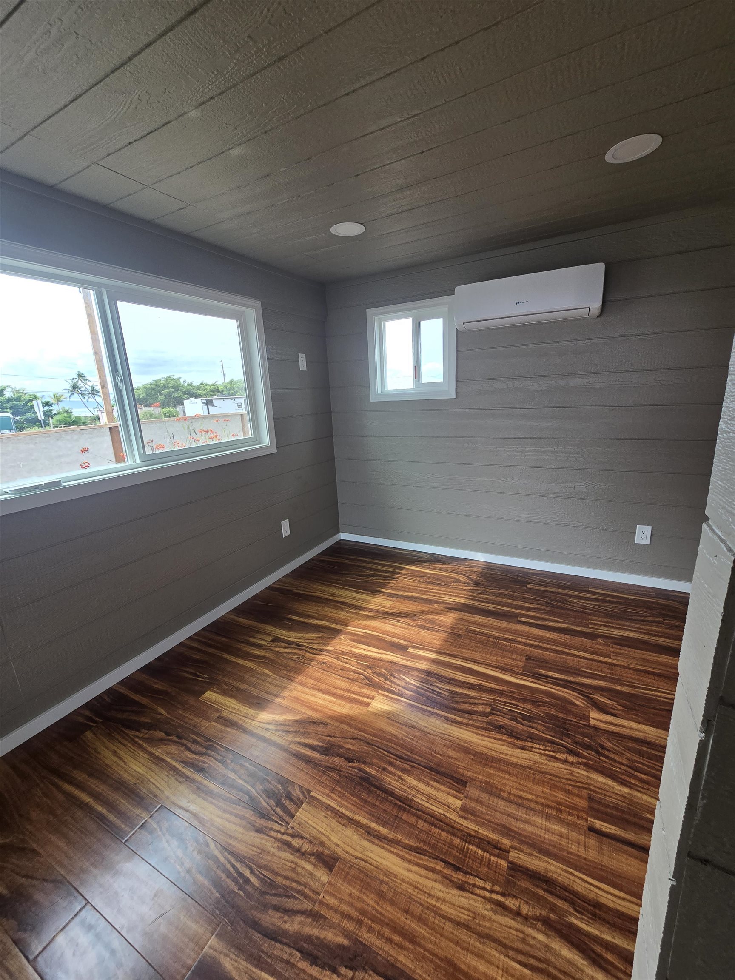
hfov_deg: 89.9
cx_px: 368
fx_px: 368
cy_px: 490
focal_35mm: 13
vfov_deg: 106.2
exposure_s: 1/120
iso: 64
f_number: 2.2
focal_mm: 2.2
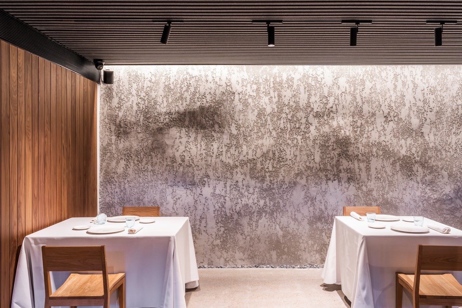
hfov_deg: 61.9
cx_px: 231
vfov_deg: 43.6
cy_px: 154
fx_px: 385
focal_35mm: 30
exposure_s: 1.3
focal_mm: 30
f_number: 11
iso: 100
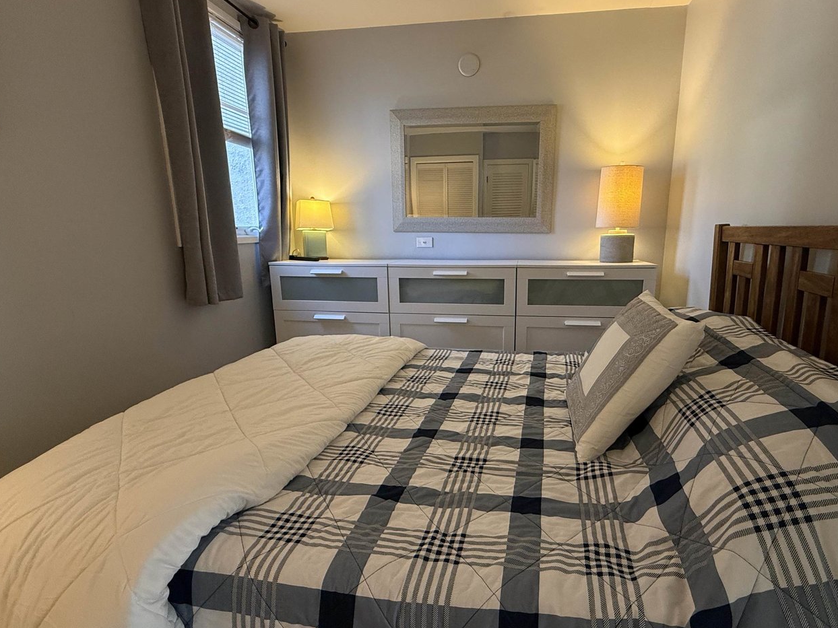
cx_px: 465
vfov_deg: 71.6
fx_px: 436
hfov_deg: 87.4
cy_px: 326
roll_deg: +0.1
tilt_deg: -12.7
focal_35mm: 18
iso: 320
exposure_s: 1/60
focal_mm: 2.22
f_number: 2.2
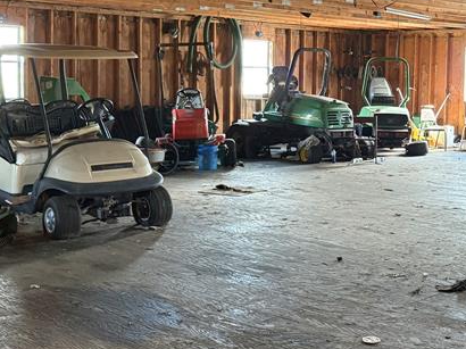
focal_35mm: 60
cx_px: 344
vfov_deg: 24.2
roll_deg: -1.4
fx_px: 807
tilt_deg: -1.6
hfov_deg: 31.7
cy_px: 109
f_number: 1.78
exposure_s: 1/60
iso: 800
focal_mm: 6.76
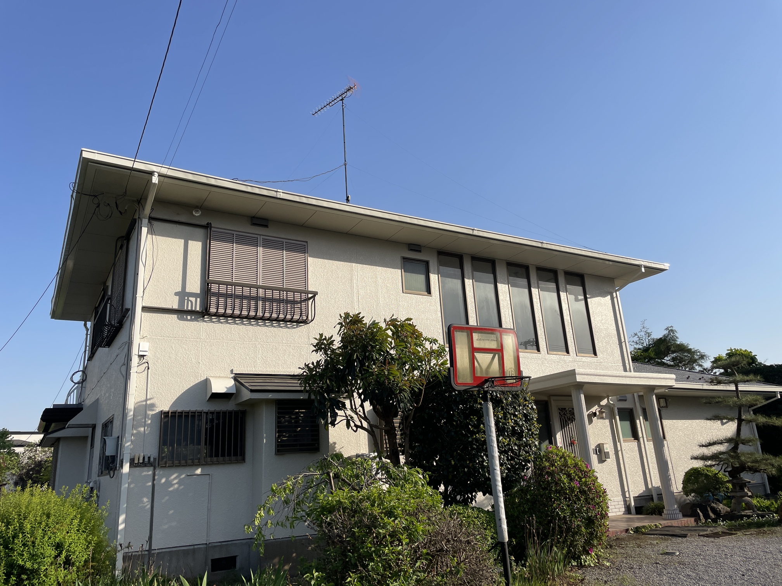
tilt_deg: +17.9
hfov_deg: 67.3
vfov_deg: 53.1
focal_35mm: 26
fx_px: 587
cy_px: 293
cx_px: 391
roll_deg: +3.3
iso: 32
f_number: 1.6
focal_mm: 4.2
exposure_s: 1/3300
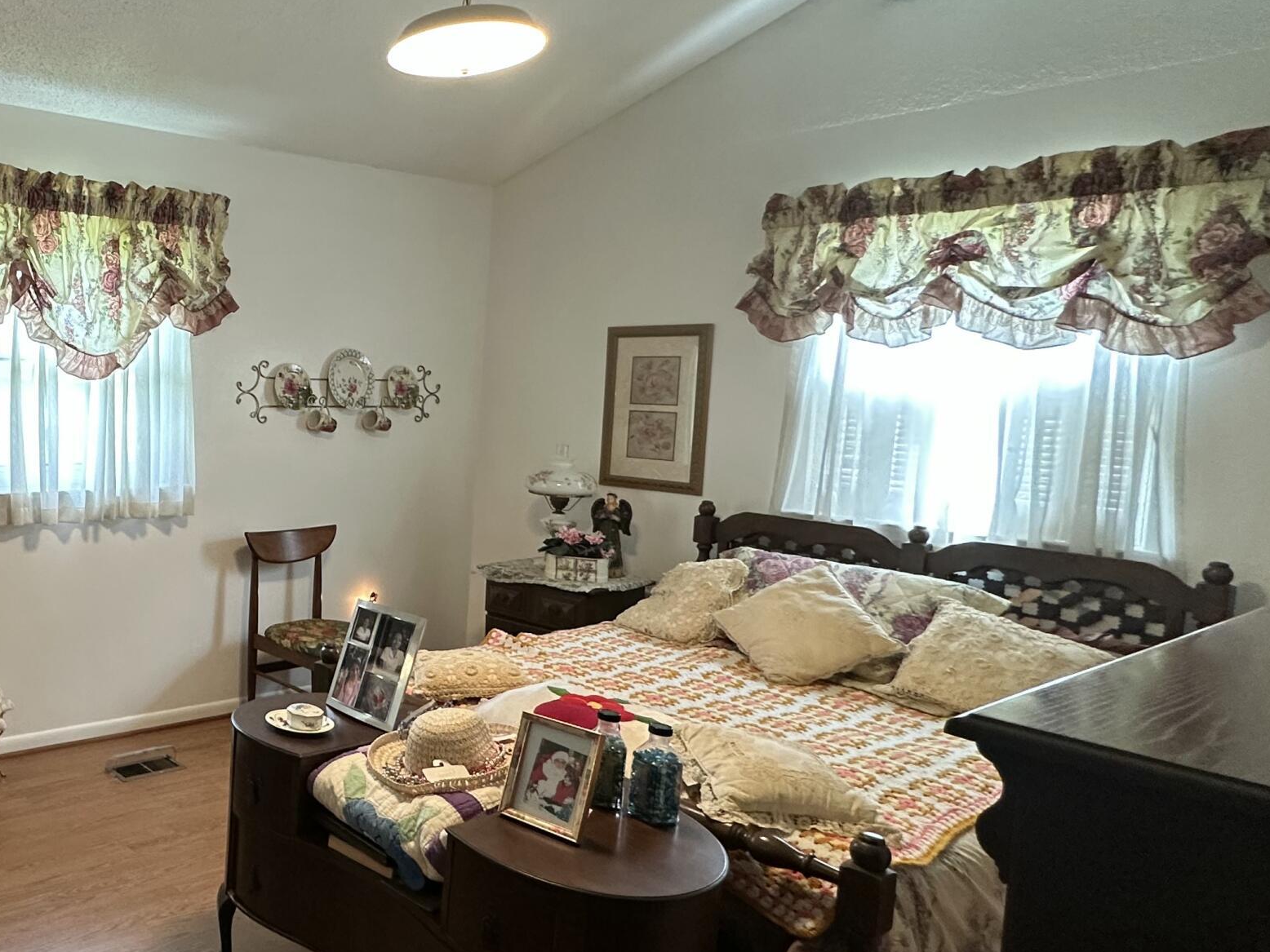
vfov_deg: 51.3
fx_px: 991
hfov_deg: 54.9
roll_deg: -1.7
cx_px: 82
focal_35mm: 27
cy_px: 458
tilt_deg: -4.5
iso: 200
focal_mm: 2.22
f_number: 2.2
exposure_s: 1/60
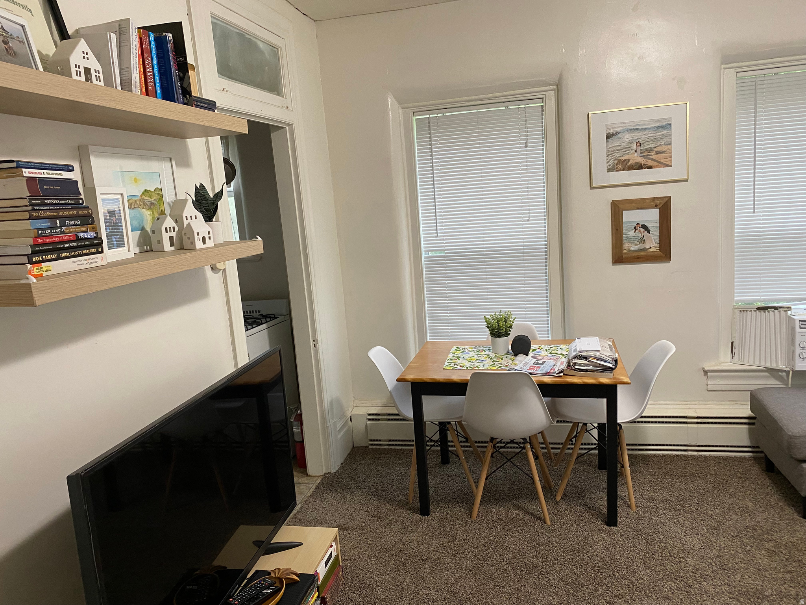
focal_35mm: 26
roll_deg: +5.1
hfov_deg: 67.3
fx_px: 605
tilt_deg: -8.1
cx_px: 403
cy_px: 302
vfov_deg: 53.1
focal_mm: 4.25
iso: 200
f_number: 1.8
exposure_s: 1/60
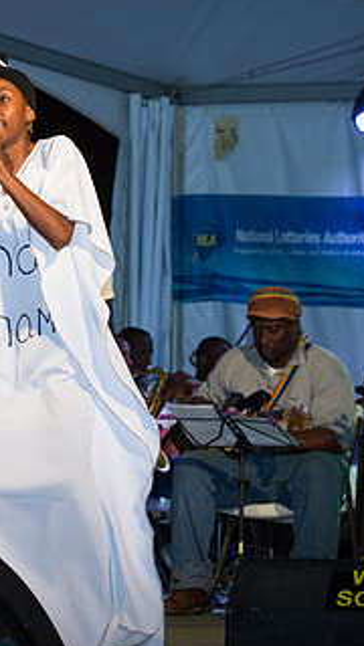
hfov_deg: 9.1
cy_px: 287
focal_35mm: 133
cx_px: 34
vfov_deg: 16.1
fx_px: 2282
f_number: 5.6
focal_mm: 70
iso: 1600
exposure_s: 1/160
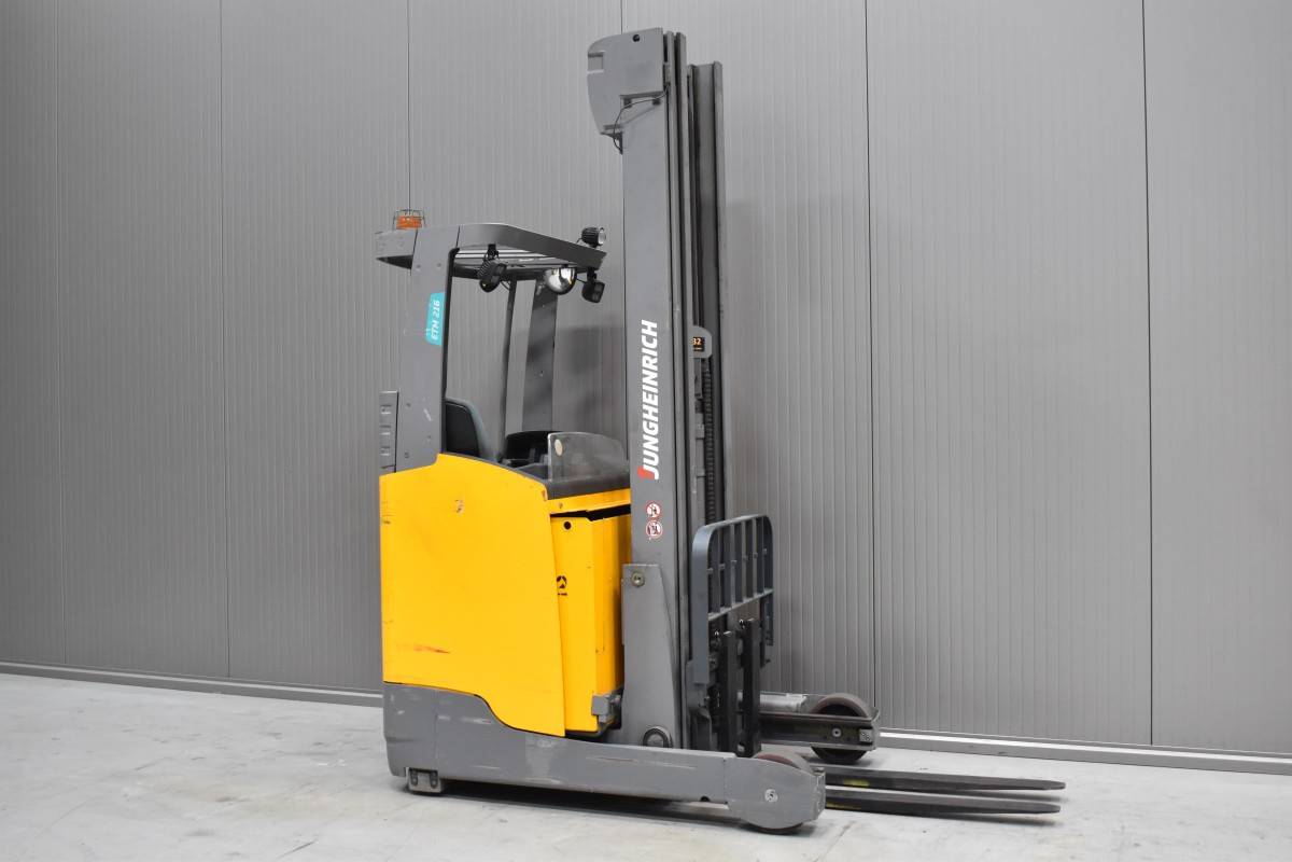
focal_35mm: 38
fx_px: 1346
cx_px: 646
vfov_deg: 35.5
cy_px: 431
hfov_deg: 51.3
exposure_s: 1/40
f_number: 5
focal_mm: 25
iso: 1600
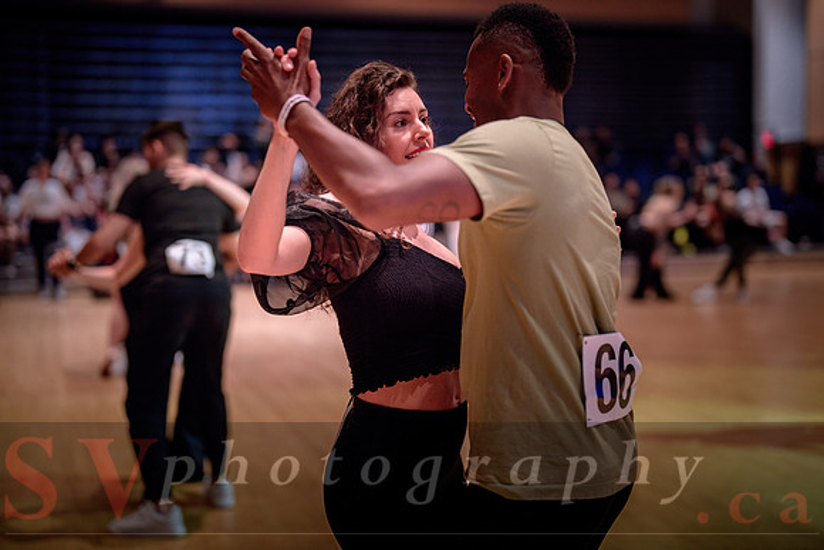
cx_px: 445
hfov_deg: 36.8
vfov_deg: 25.0
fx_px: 1237
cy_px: 253
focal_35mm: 54
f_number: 1.4
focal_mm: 50
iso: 1250
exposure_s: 1/200
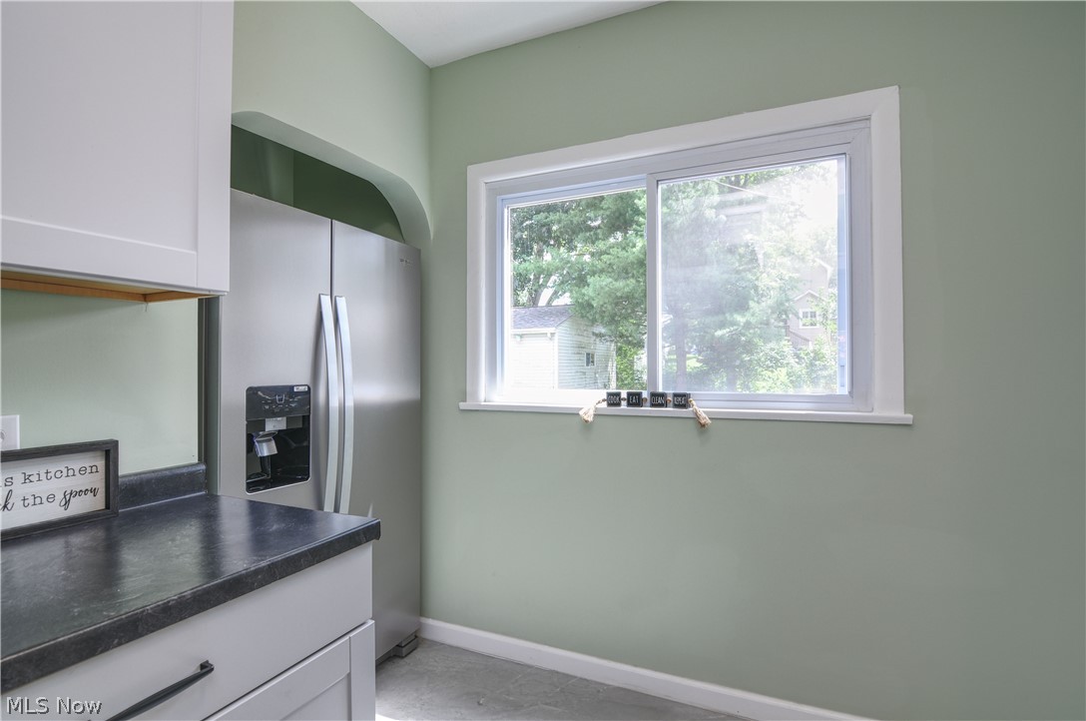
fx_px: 497
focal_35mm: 16
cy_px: 360
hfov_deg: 95.1
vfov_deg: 71.9
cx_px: 543
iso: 200
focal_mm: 11
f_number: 8
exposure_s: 1/8
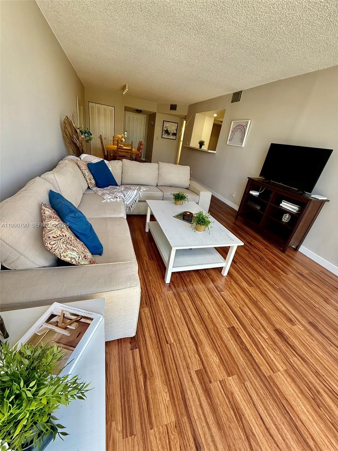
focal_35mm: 14
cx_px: 169
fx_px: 182
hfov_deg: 85.7
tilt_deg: -25.4
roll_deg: -9.5
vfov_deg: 102.1
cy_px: 226
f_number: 2.2
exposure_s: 1/120
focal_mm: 2.22
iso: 100
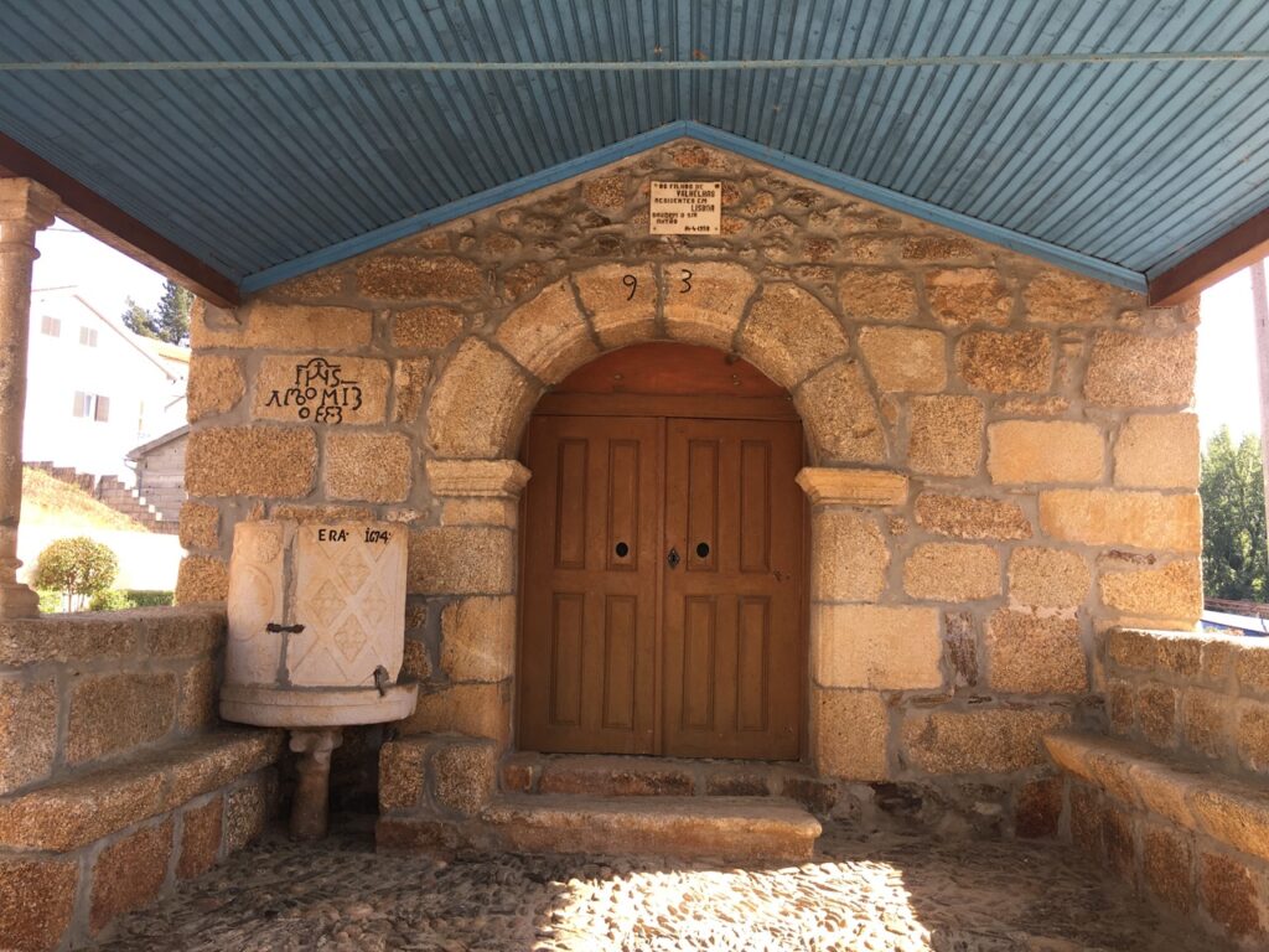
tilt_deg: +8.2
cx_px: 634
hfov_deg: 61.7
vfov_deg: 48.2
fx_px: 1063
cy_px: 476
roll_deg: -0.9
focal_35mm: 29
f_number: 2.2
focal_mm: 4.15
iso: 25
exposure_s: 1/167
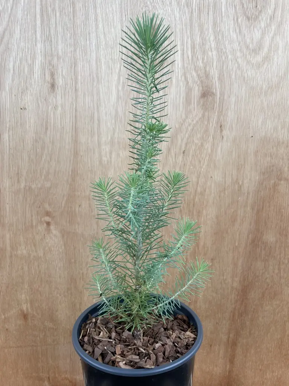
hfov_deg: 53.1
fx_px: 289
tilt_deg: -4.3
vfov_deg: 67.3
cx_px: 144
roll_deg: -0.8
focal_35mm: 26
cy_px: 193
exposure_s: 1/121
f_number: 1.6
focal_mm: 4.2
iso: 80
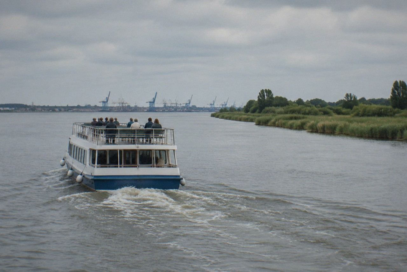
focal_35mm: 37
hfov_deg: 51.9
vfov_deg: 35.9
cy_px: 136
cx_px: 204
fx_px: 418
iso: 100
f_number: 5
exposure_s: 1/500
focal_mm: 37
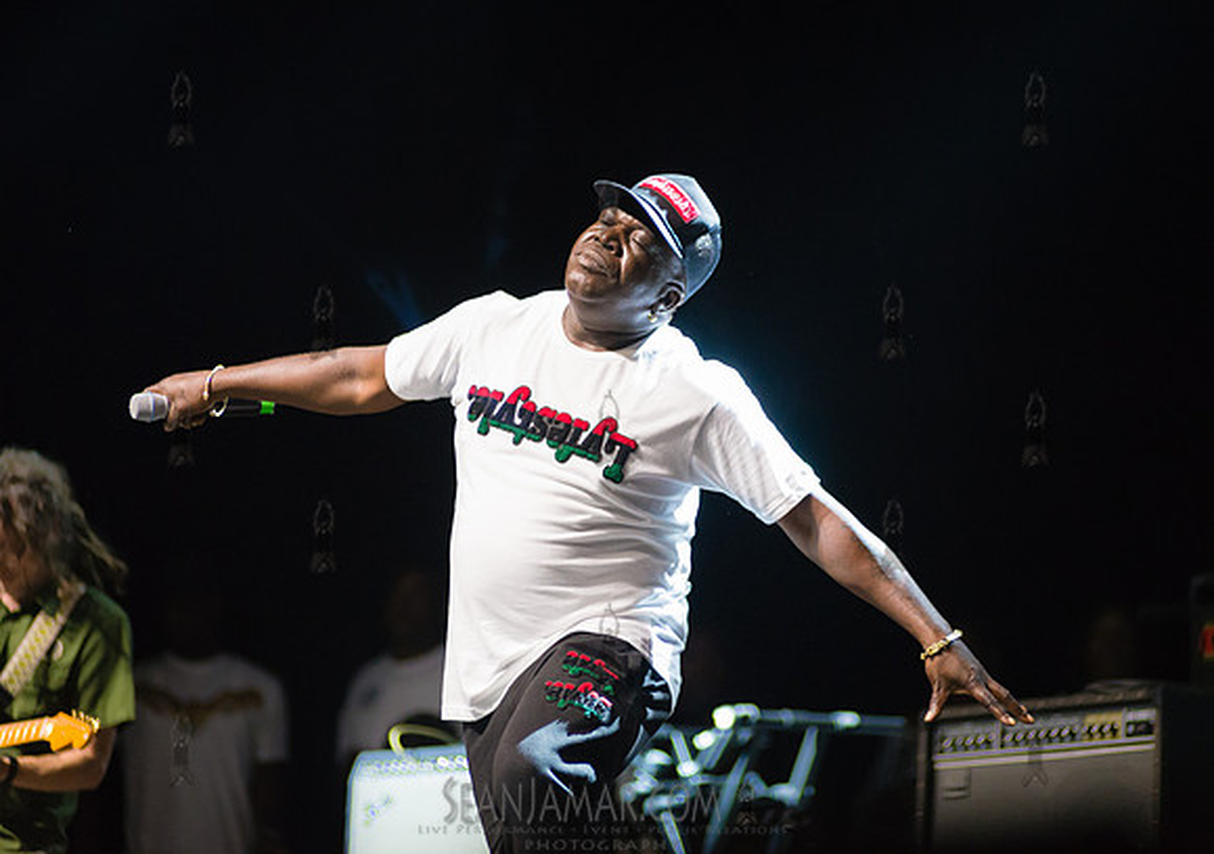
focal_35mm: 173
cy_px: 394
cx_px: 621
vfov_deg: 8.2
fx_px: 5933
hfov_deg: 11.7
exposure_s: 1/320
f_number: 2.8
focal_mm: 155
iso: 4000
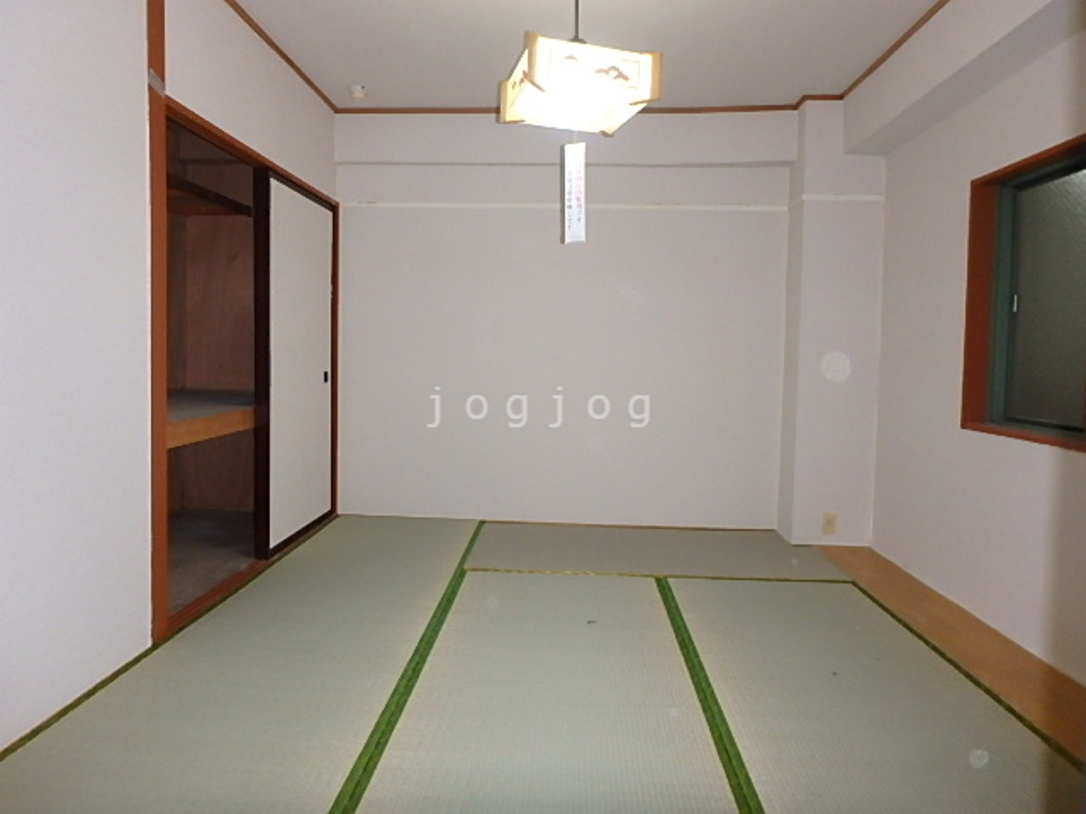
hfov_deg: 79.0
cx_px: 543
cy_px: 407
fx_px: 659
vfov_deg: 63.4
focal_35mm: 21
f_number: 3.5
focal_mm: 3.7
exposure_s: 1/30
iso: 400
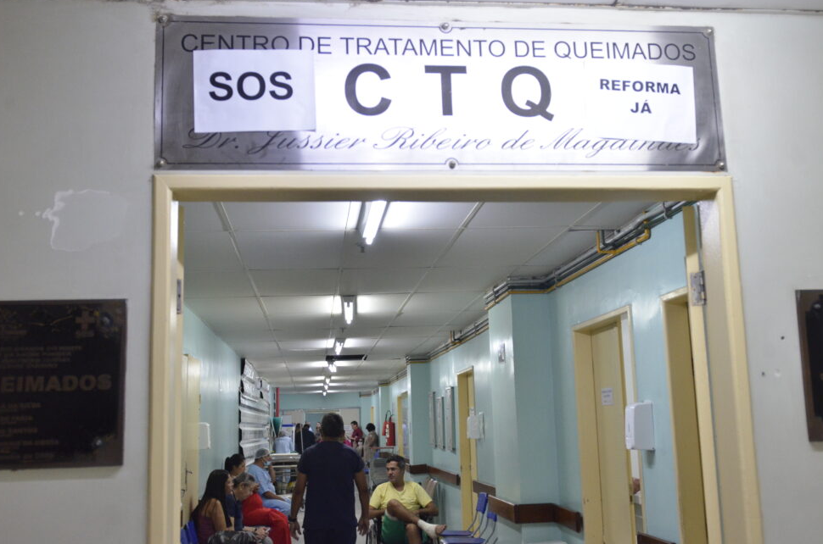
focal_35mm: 38
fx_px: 867
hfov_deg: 50.8
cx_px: 412
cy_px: 269
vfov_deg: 34.9
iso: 2000
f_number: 3.5
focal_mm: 24
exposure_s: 1/125
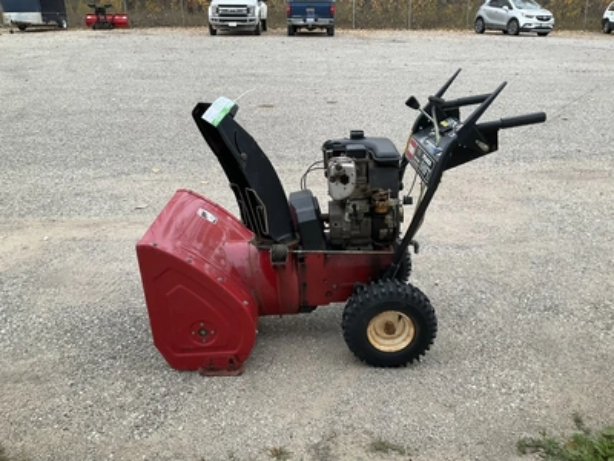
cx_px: 307
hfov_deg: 61.7
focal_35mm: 29
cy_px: 230
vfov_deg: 48.2
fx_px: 514
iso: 64
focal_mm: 3
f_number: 1.8
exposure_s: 1/122
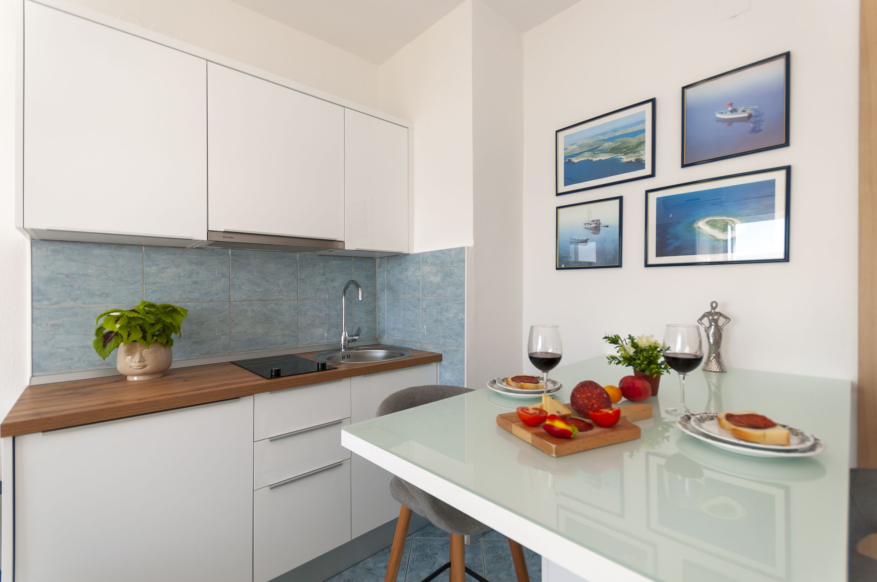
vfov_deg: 77.2
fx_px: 365
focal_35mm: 15
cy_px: 291
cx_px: 438
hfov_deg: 100.5
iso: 125
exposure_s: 1/60
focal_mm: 10
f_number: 4
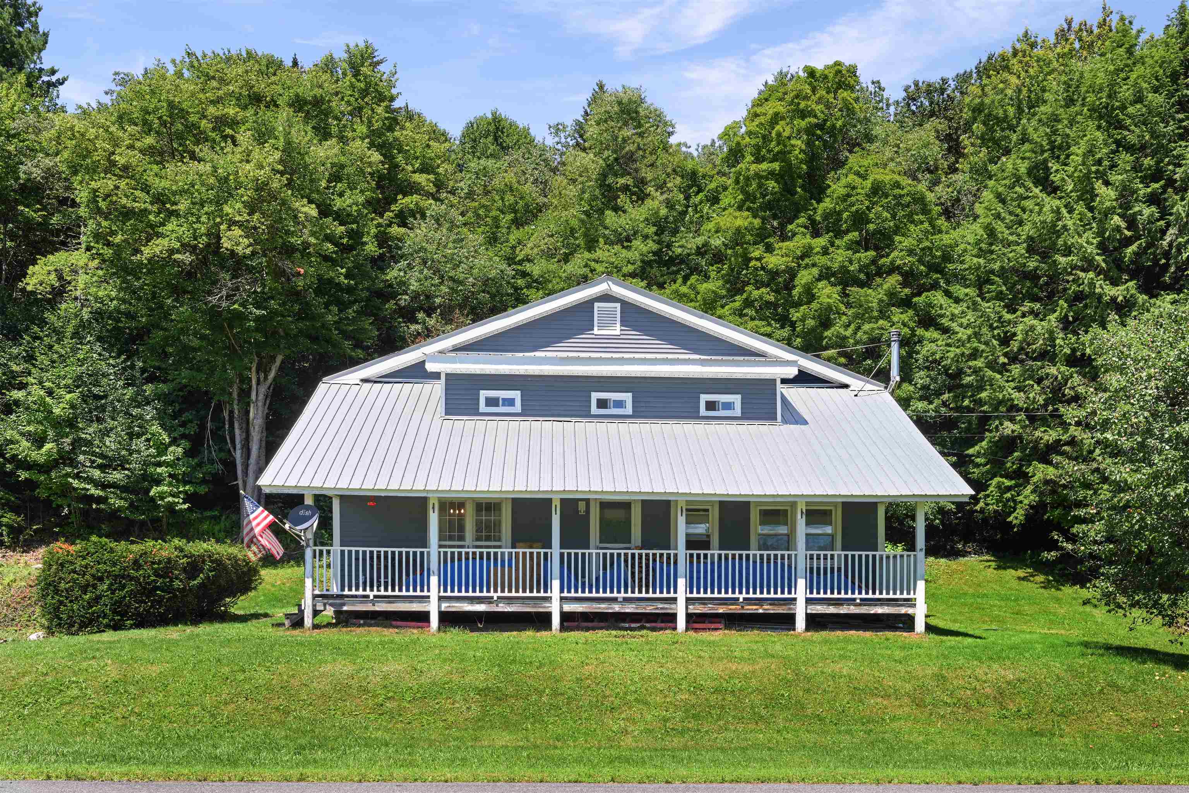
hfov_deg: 61.9
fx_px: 991
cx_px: 594
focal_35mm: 30
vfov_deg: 43.6
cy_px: 396
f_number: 14
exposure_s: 1/125
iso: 100
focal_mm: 30
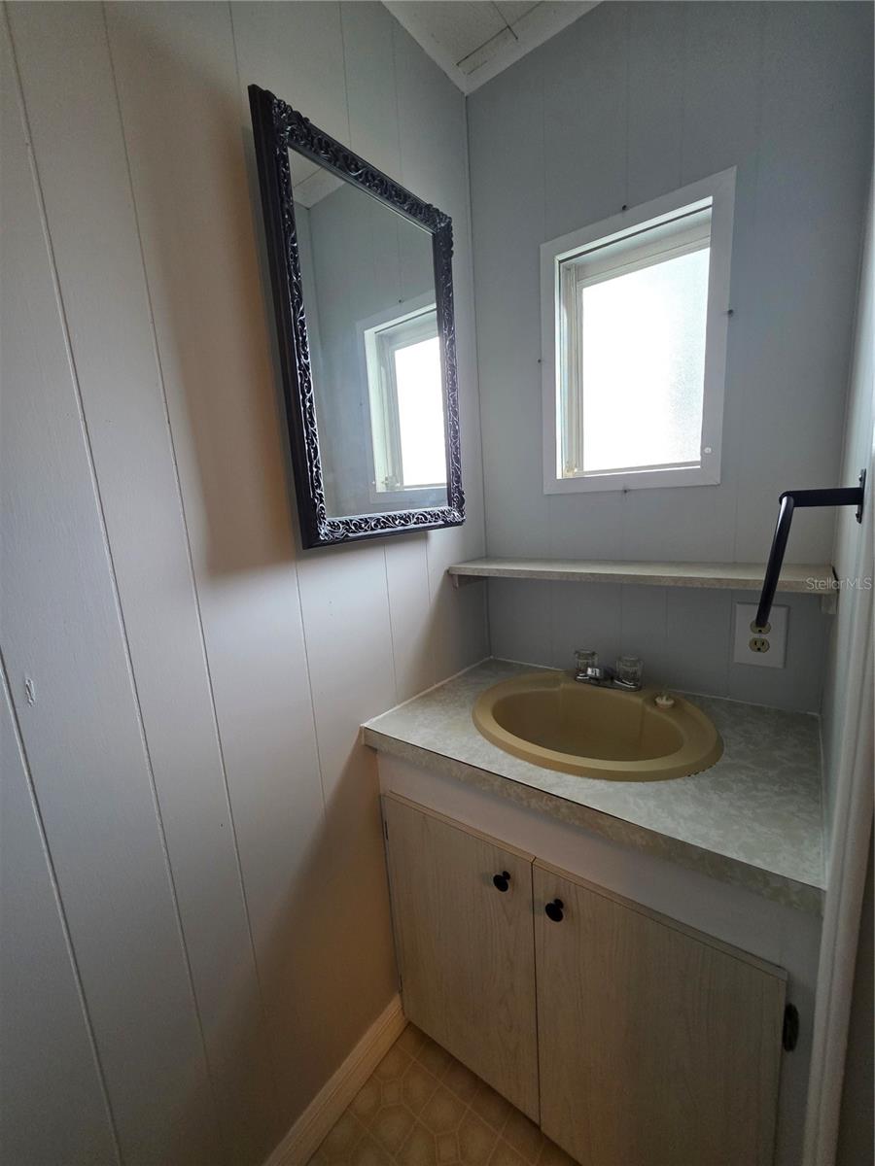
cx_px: 438
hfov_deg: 89.9
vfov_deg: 106.2
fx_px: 438
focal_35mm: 13
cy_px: 583
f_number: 1.9
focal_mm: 2.2
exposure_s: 1/120
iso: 250
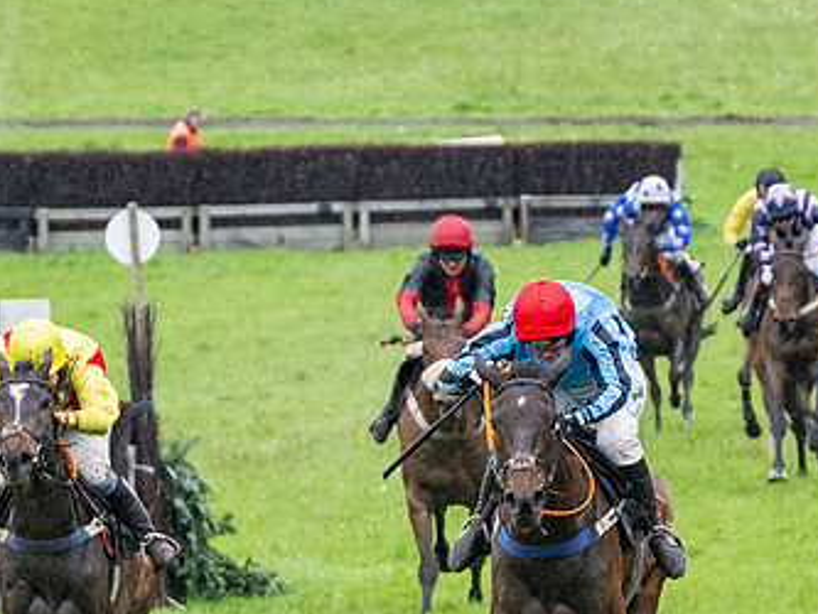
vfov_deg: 2.3
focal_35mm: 655
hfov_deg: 3.0
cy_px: 504
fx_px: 15484
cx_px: 375
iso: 1000
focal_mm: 130
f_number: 4
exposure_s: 1/1250
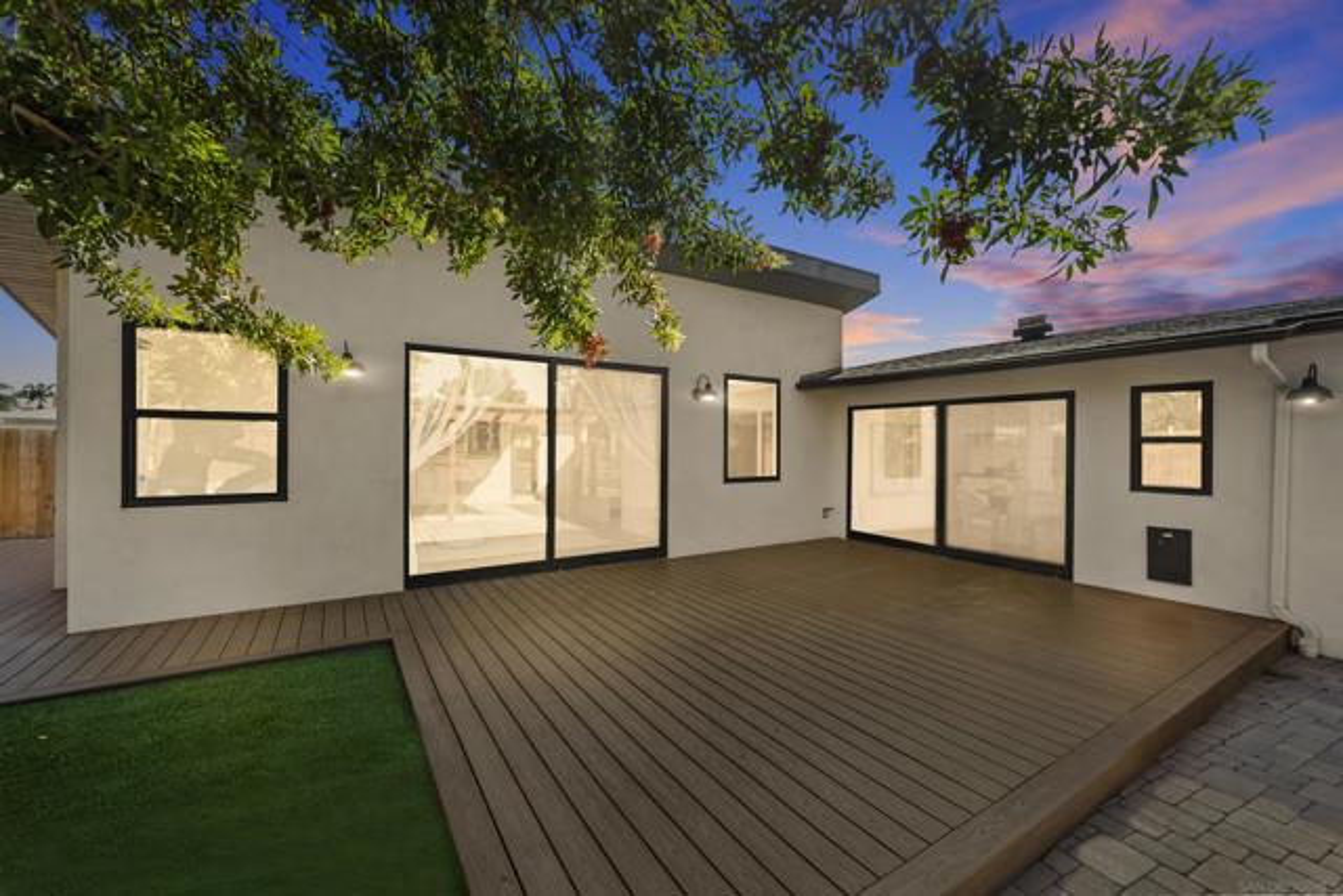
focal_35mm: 14
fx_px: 522
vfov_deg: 81.2
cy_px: 448
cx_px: 672
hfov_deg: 104.2
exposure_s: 1/40
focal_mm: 14
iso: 100
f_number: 8
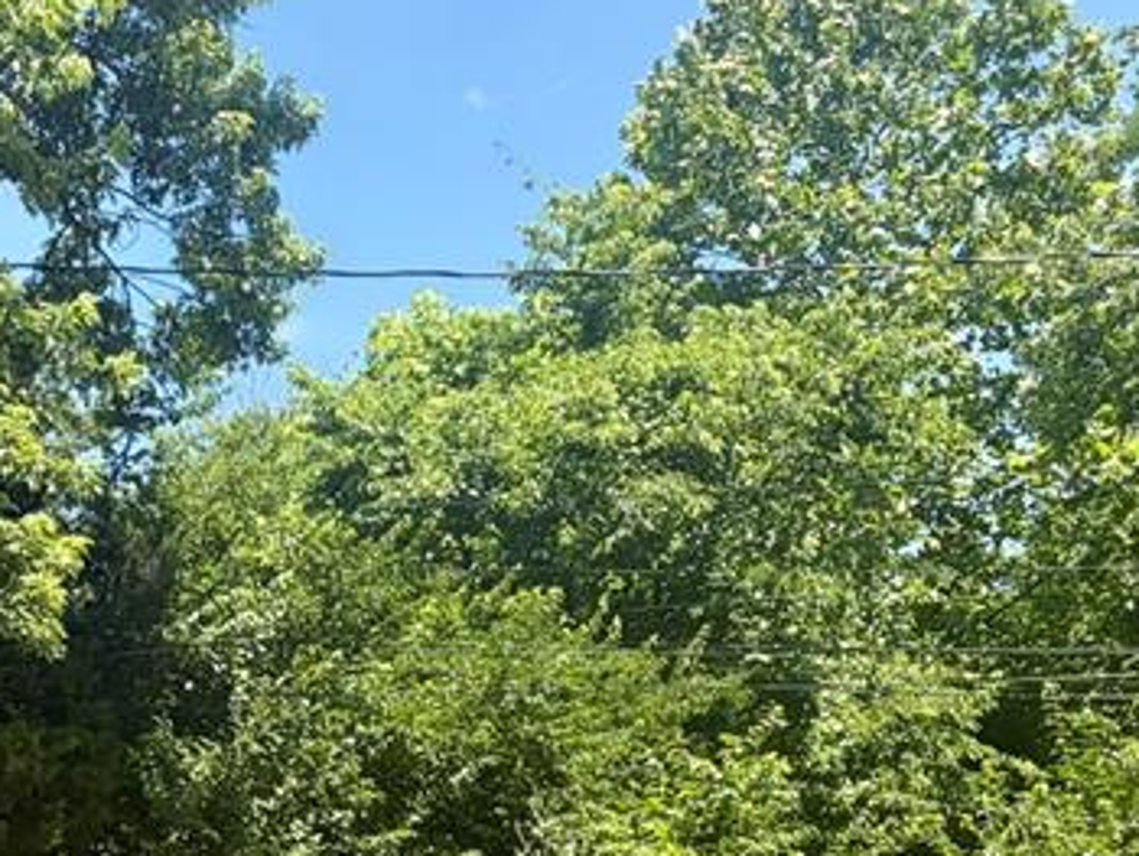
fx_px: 2502
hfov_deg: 24.0
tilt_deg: +2.5
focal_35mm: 76
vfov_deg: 18.8
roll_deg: +3.5
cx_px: -111
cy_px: 902
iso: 50
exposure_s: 1/1337
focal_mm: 5.96
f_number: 1.6
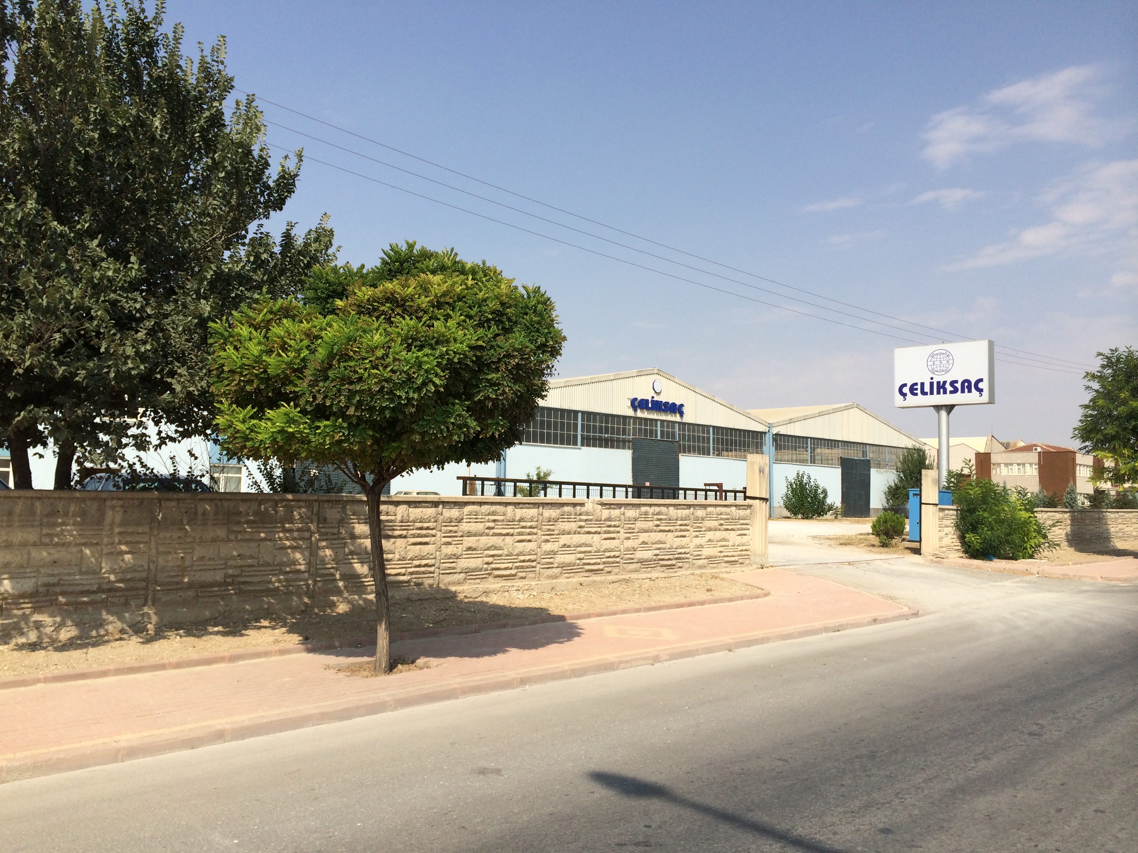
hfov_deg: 60.0
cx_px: 569
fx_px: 986
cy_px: 426
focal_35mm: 30
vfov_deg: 46.8
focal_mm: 4.12
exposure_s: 1/3165
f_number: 2.2
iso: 40
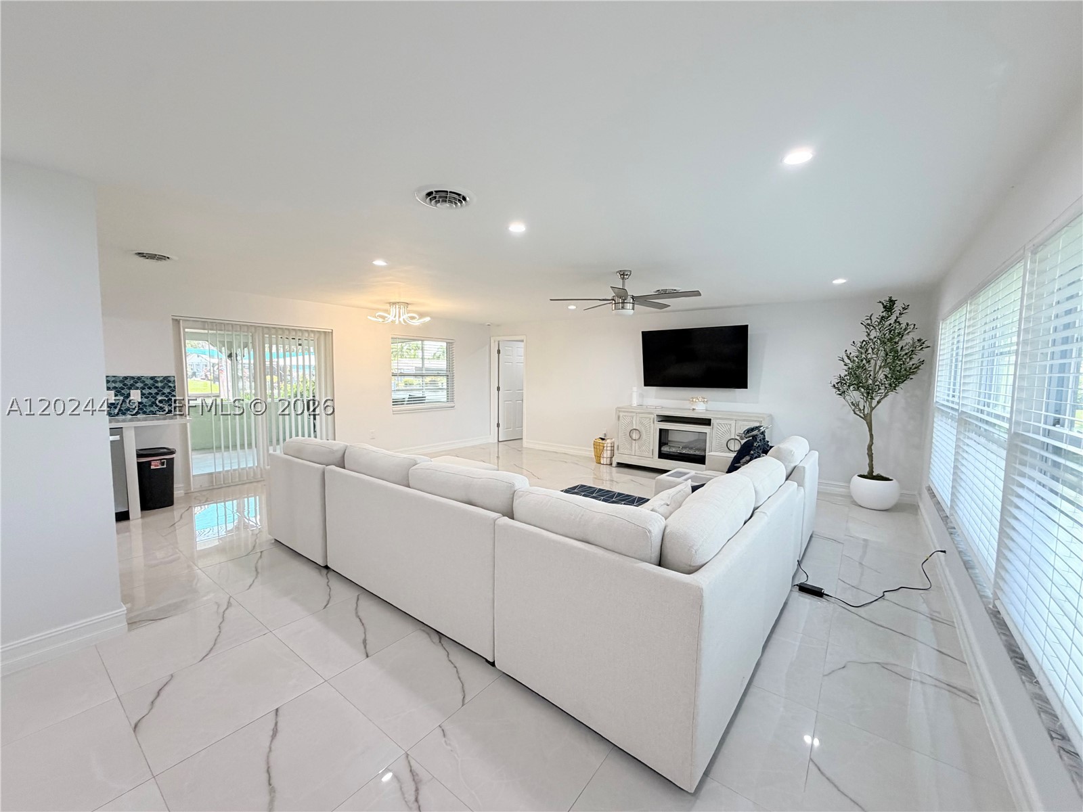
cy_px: 406
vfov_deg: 85.7
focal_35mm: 14
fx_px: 438
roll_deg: -0.1
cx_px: 542
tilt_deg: -5.4
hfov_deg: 102.1
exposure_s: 1/120
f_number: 2.2
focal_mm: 2.22
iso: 160
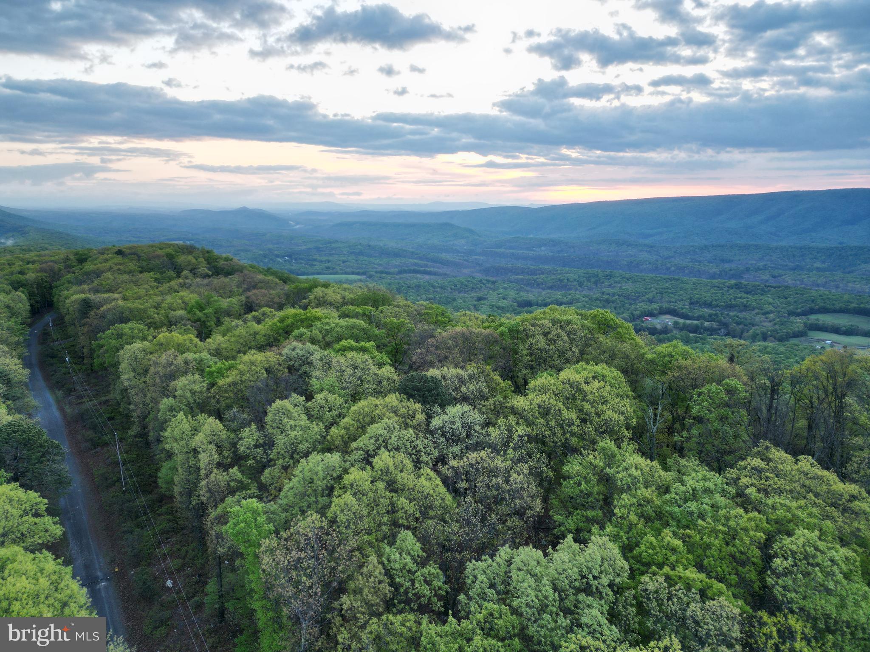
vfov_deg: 56.8
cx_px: 435
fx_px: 603
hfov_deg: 71.6
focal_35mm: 24
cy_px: 326
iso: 110
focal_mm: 6.72
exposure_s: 1/200
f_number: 1.7
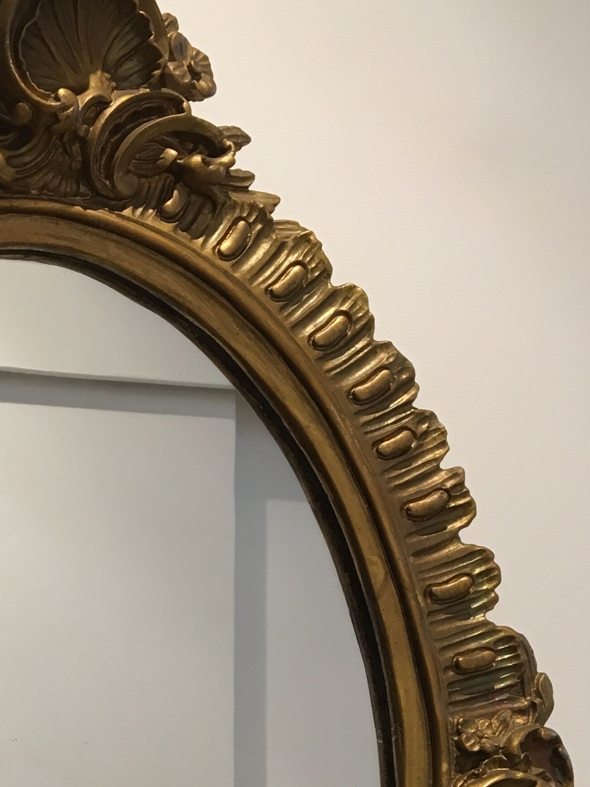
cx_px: -56
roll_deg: +1.8
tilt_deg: +9.7
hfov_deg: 20.9
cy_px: 745
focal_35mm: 67
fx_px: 1522
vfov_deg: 27.6
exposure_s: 1/33
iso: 80
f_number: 2.2
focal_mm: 4.15
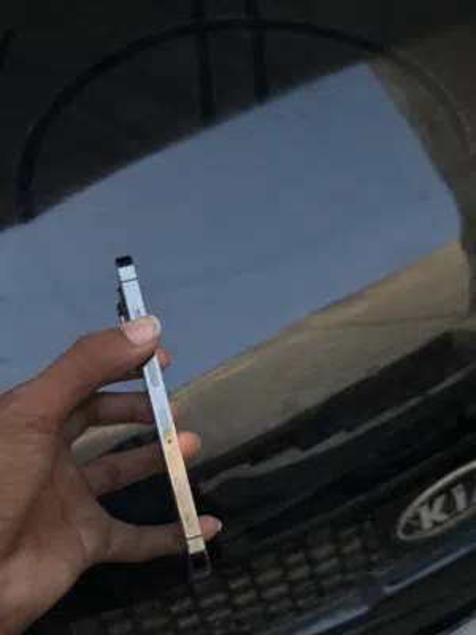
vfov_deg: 39.7
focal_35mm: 48
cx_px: 238
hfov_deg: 30.3
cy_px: 318
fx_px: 880
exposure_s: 1/17
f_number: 1.78
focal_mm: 6.86
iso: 800
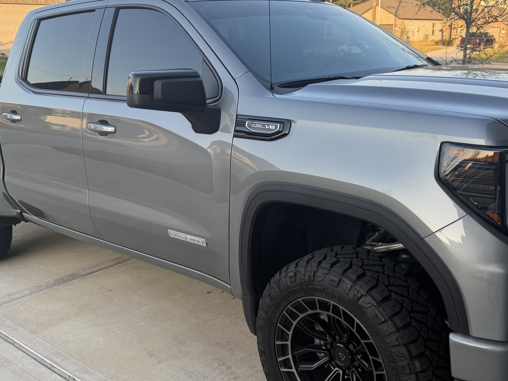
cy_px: 171
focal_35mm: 39
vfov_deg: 36.8
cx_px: 288
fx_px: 572
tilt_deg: -12.2
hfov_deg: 47.7
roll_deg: -0.6
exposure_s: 1/772
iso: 100
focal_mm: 6.76
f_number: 1.78
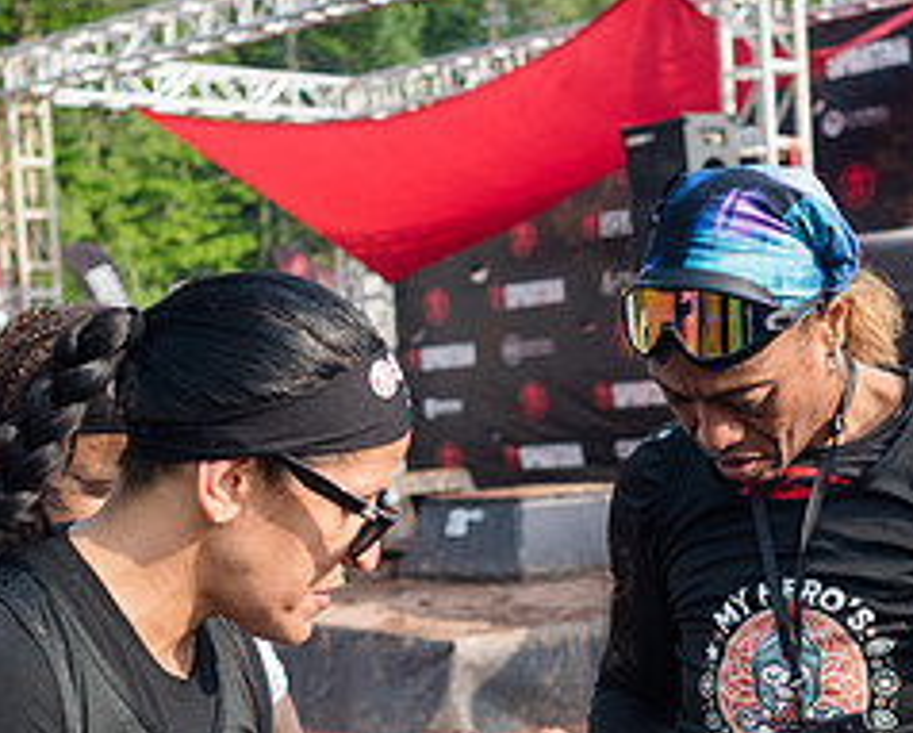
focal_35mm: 80
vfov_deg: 19.0
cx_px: 614
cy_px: 601
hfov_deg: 23.7
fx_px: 2164
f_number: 4
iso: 250
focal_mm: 35
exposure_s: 1/1000
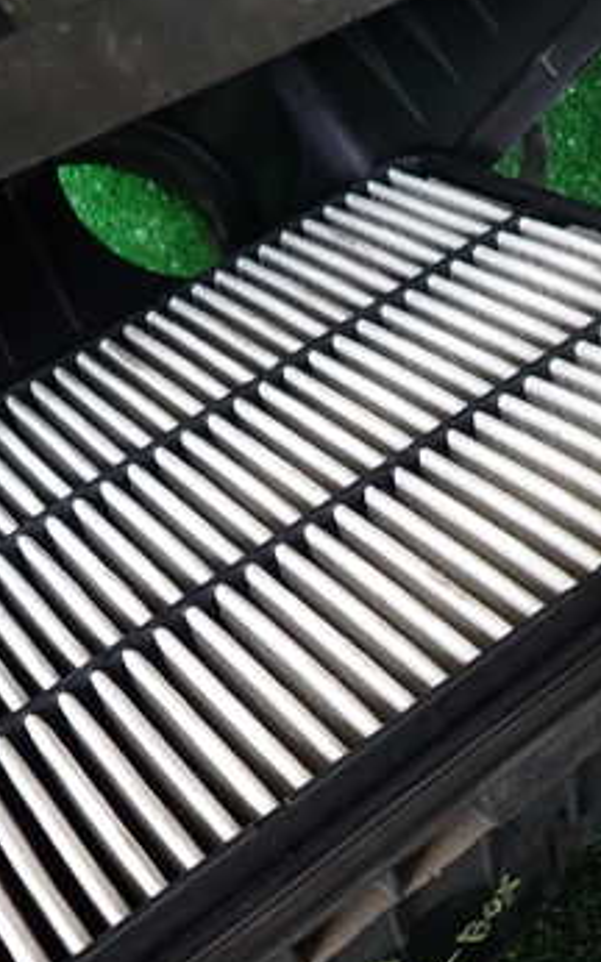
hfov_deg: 27.9
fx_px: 1207
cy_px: 559
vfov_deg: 43.4
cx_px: 242
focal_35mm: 46
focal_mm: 4.5
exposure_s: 1/40
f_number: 2
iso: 200
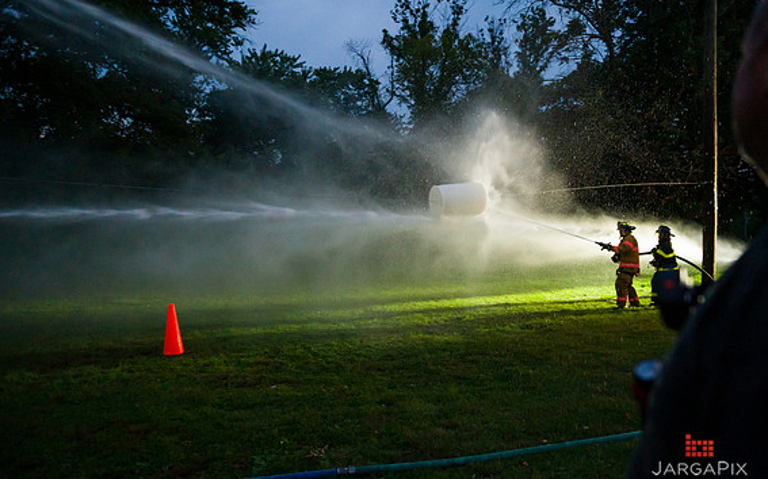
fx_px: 523
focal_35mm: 25
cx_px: 389
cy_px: 244
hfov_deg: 72.6
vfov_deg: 49.2
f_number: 3.2
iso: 6400
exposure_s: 1/200
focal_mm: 24
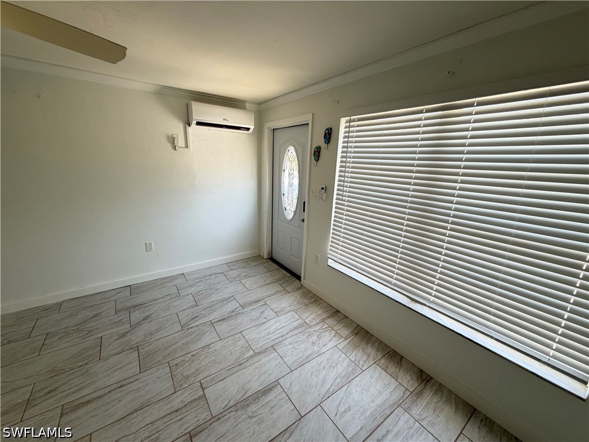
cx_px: 294
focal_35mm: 14
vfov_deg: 85.7
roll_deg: -3.2
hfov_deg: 102.1
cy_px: 221
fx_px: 238
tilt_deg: -14.4
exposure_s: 1/120
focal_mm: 2.22
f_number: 2.2
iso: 160
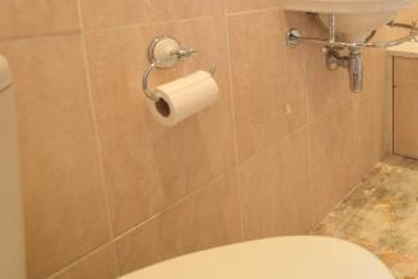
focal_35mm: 30
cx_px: 388
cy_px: 24
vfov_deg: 40.1
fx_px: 348
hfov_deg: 53.0
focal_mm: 10
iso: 400
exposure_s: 1/80
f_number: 4.5
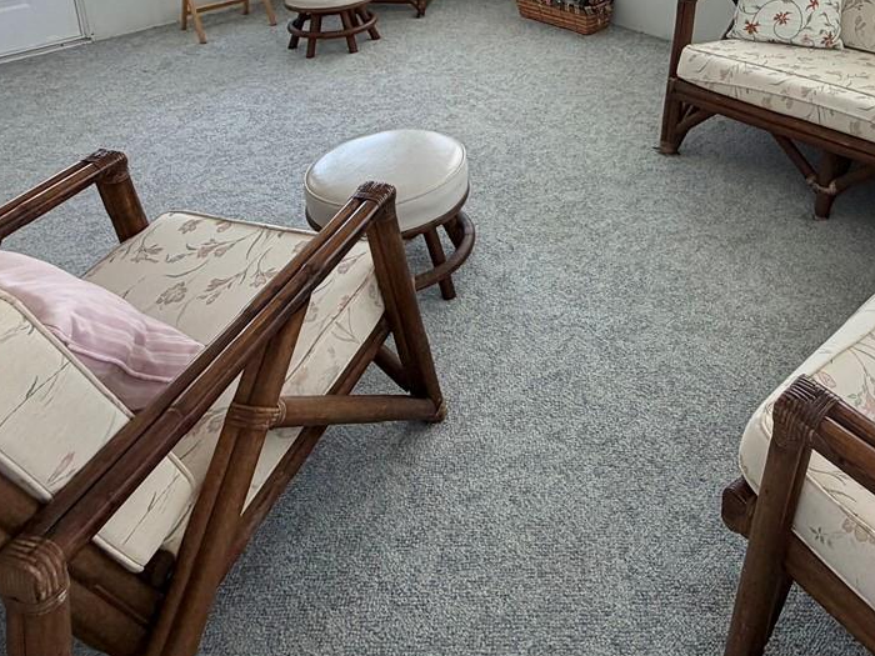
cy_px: -36
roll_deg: +2.0
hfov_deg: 54.8
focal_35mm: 32
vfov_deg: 38.0
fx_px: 809
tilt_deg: -13.4
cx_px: 626
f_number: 2.2
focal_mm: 2.22
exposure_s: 1/139
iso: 40
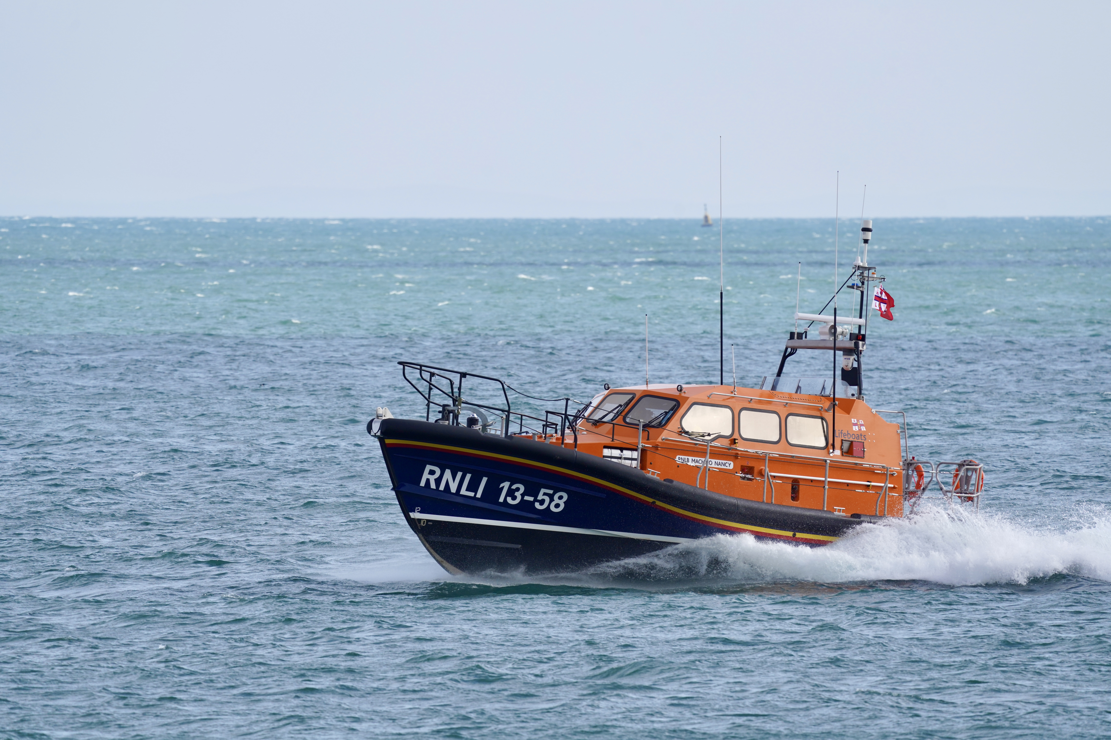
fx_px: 18515
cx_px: 556
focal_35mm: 600
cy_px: 370
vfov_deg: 2.3
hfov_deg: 3.4
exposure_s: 1/800
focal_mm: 600
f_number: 8
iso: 320
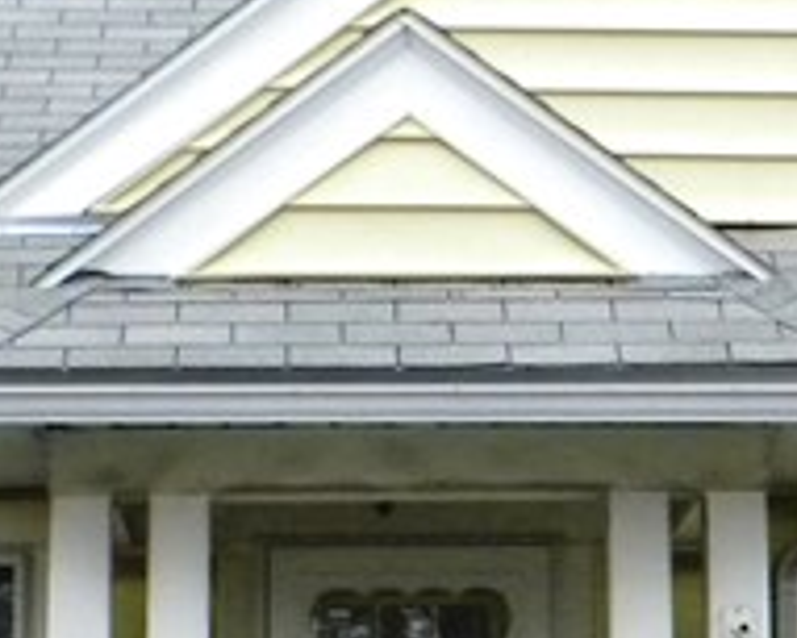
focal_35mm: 188
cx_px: 497
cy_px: 605
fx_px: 4437
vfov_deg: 8.2
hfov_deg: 10.3
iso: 400
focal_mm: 6.4
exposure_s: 1/553
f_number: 3.7
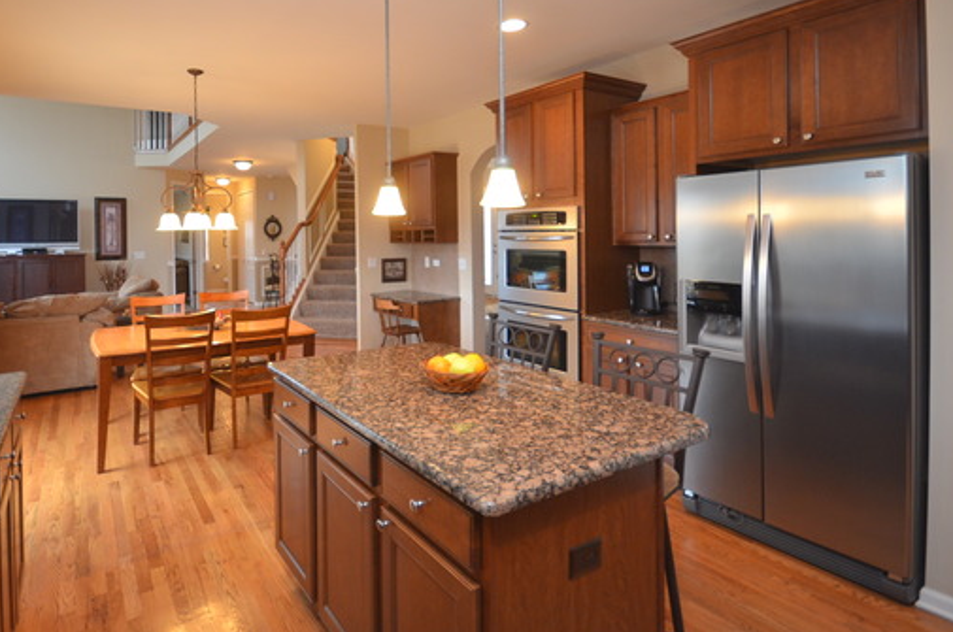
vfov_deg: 63.5
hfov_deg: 85.9
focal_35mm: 19
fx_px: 502
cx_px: 381
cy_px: 238
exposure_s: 1/50
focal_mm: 10
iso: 800
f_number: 4
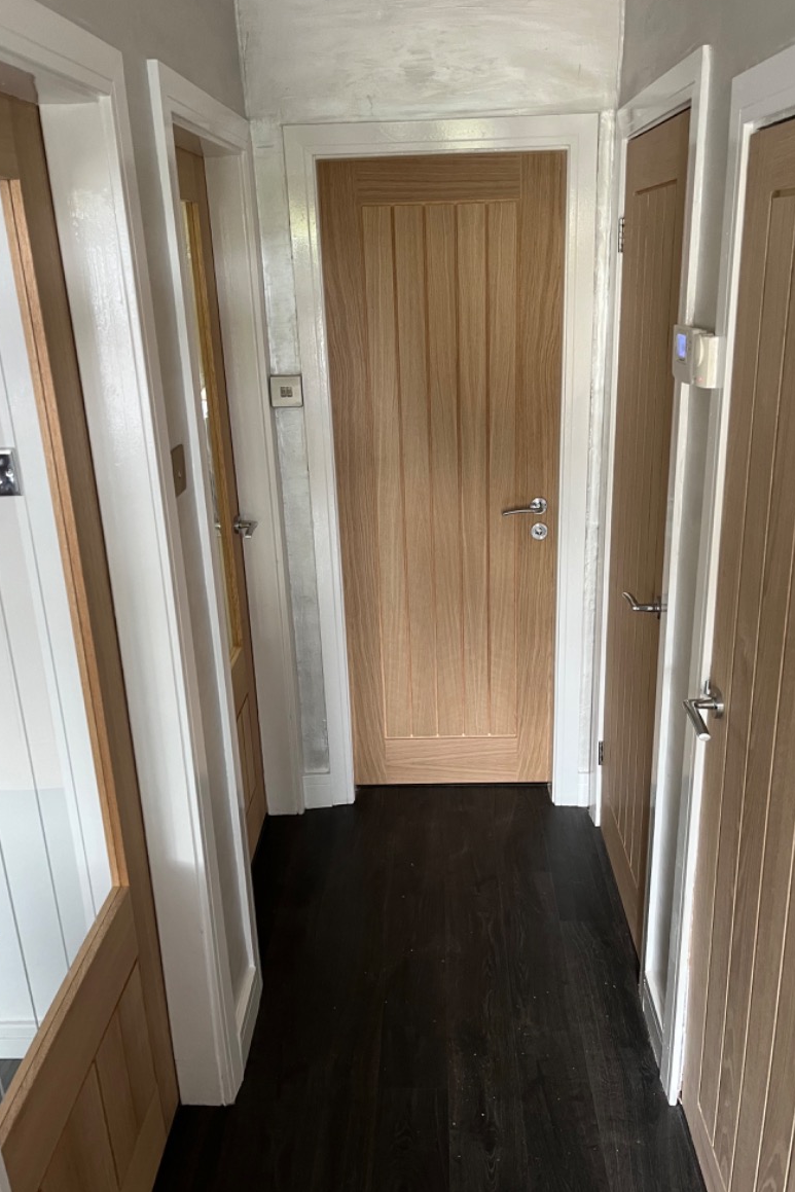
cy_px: 585
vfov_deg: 65.5
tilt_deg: -19.7
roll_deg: +2.5
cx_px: 431
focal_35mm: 28
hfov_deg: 46.4
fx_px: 927
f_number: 1.6
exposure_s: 1/60
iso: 250
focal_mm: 5.1
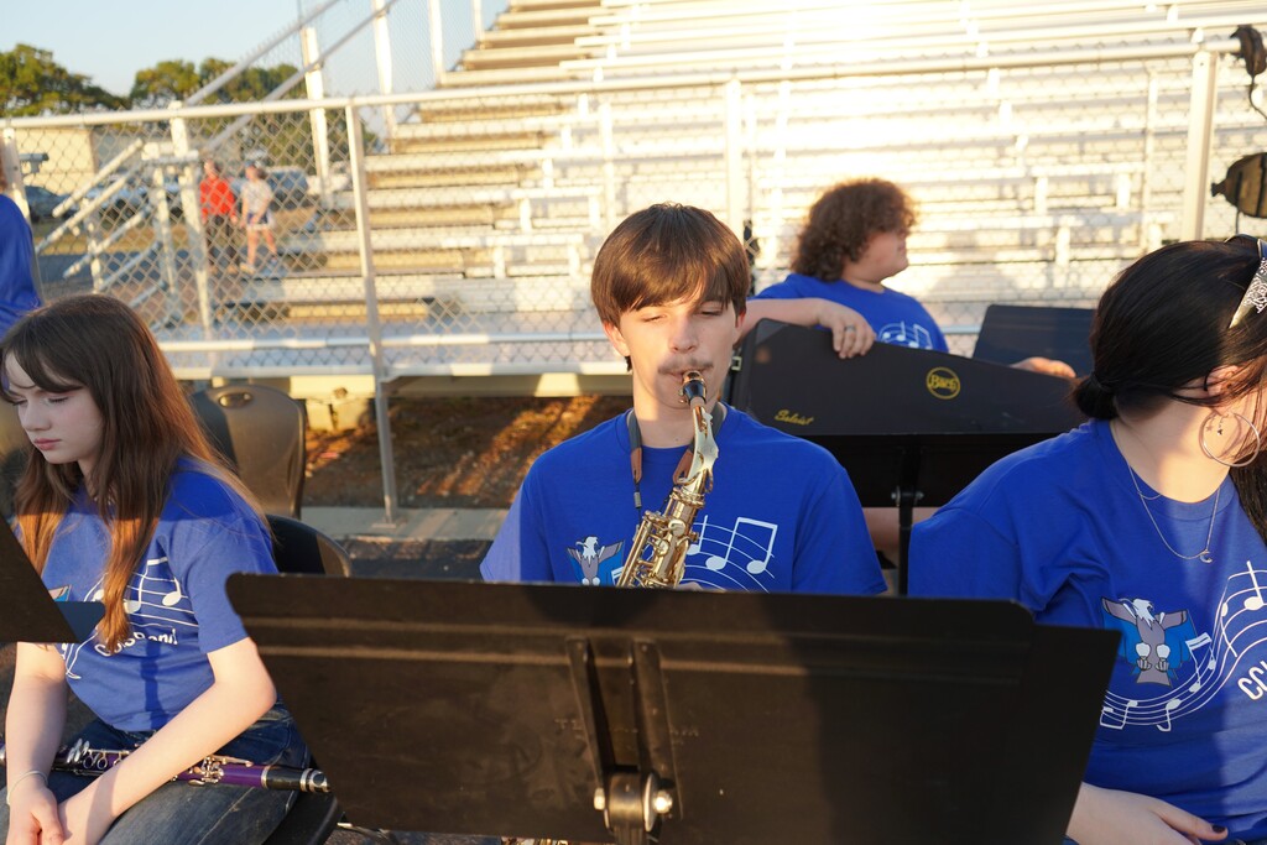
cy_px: 422
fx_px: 986
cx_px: 634
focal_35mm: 28
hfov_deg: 65.5
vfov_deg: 46.4
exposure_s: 1/200
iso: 100
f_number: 4
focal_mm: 28
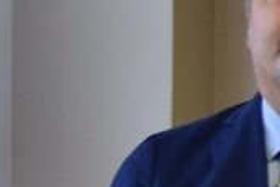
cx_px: 1027
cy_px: 188
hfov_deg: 6.0
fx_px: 2354
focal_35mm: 303
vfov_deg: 4.5
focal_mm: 27
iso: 400
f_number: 4.5
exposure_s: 1/50
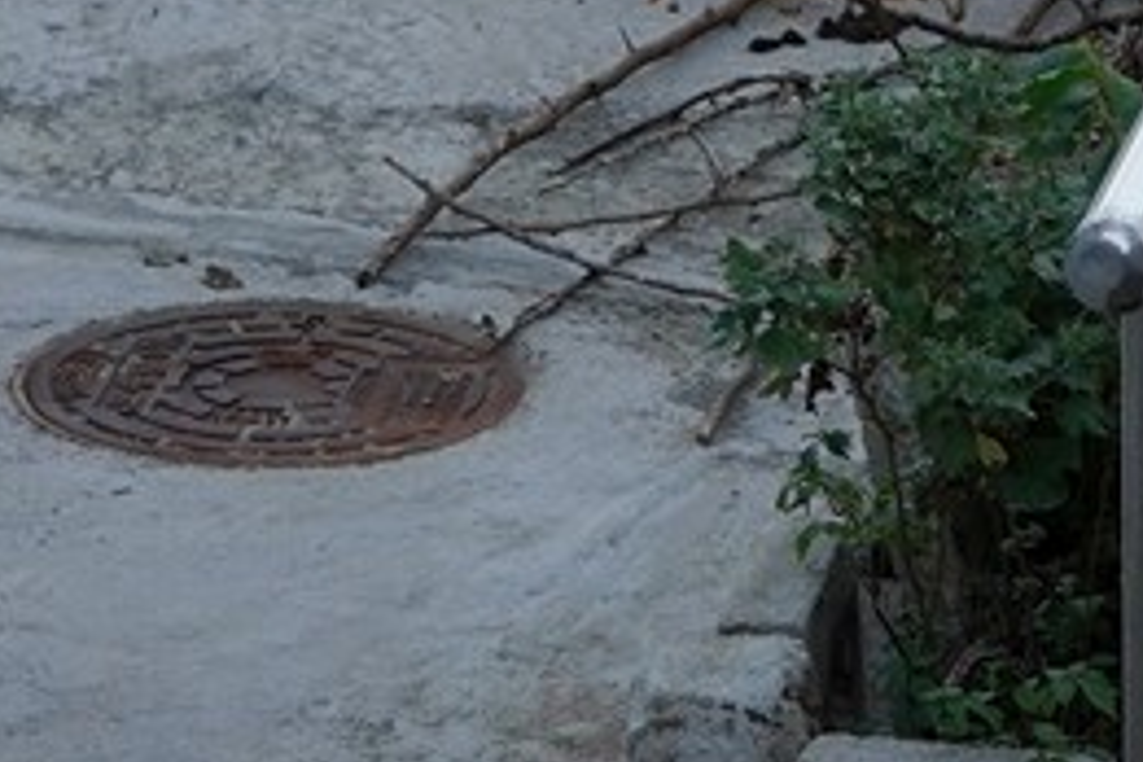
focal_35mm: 268
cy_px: -1134
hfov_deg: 7.6
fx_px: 8508
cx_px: 1629
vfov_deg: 5.0
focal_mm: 35
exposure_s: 1/125
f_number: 8
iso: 400
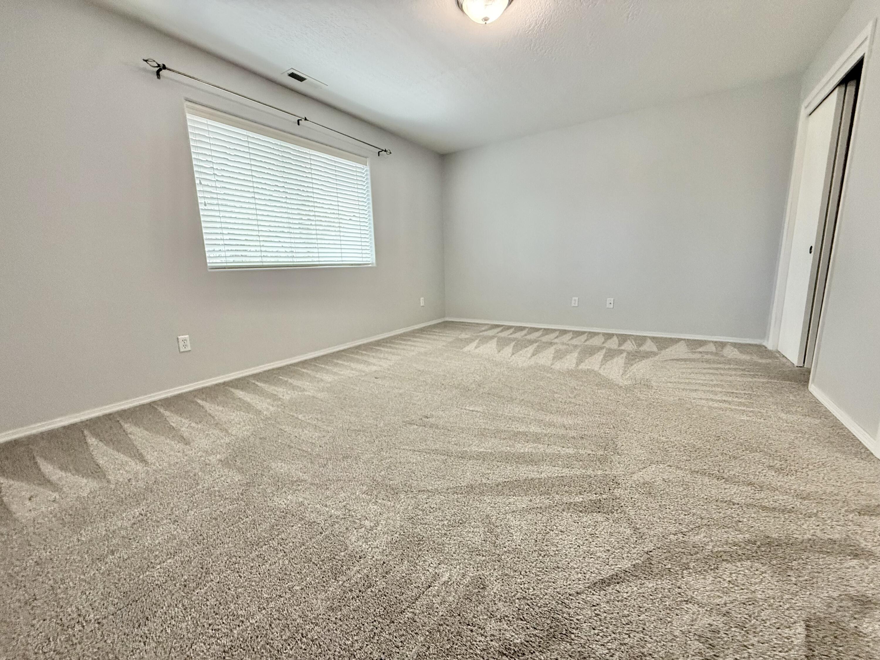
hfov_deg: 102.1
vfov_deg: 85.7
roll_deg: +1.4
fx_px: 356
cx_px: 440
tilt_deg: -9.6
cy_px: 330
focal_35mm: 14
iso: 500
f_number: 2.2
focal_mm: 2.22
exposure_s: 1/120
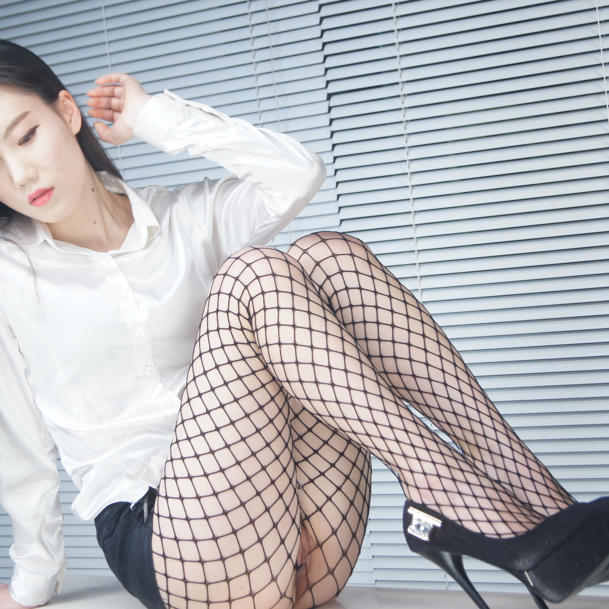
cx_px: 271
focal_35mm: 87
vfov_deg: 20.0
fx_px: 1725
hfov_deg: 20.0
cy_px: 305
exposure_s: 1/160
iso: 800
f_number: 5.6
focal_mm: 45
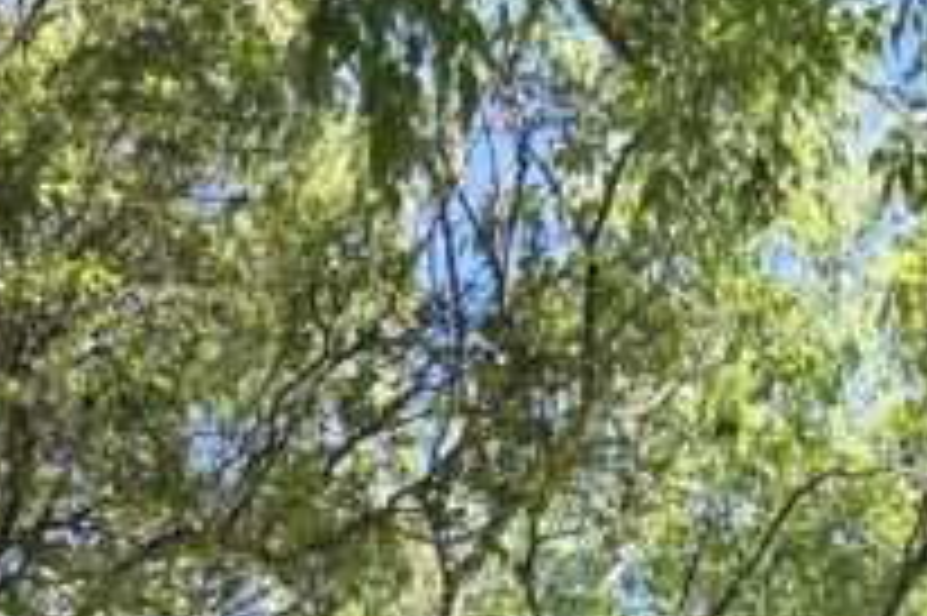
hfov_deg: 17.2
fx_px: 3062
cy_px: 2199
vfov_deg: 8.4
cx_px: 360
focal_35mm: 119
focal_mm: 6.3
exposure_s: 1/180
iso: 16
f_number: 1.7
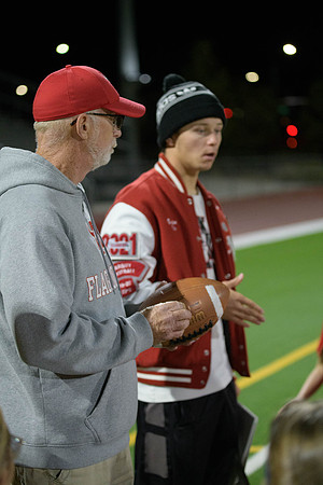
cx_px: 162
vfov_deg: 28.8
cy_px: 242
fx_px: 942
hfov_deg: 19.5
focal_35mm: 70
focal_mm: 70
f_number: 2.8
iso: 6400
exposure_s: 1/640
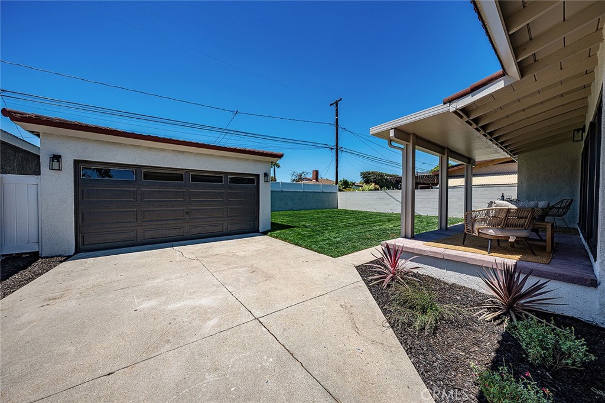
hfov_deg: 112.6
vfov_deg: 90.0
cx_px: 302
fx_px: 202
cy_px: 202
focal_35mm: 12
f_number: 8
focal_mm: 12
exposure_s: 1/250
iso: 80
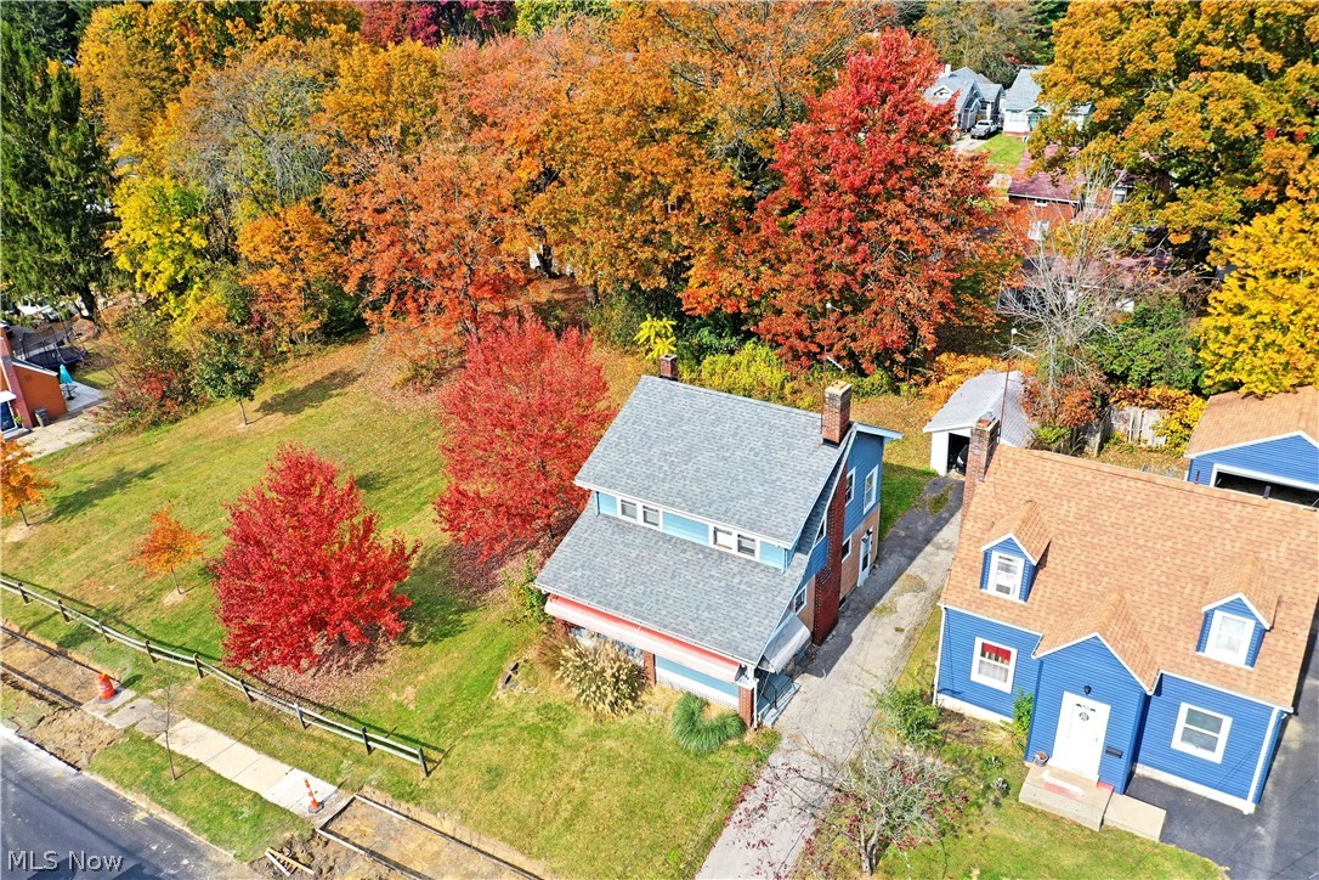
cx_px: 660
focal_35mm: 28
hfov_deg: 65.5
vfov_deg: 46.4
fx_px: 1026
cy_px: 440
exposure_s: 1/320
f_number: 5
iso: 100
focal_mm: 10.26
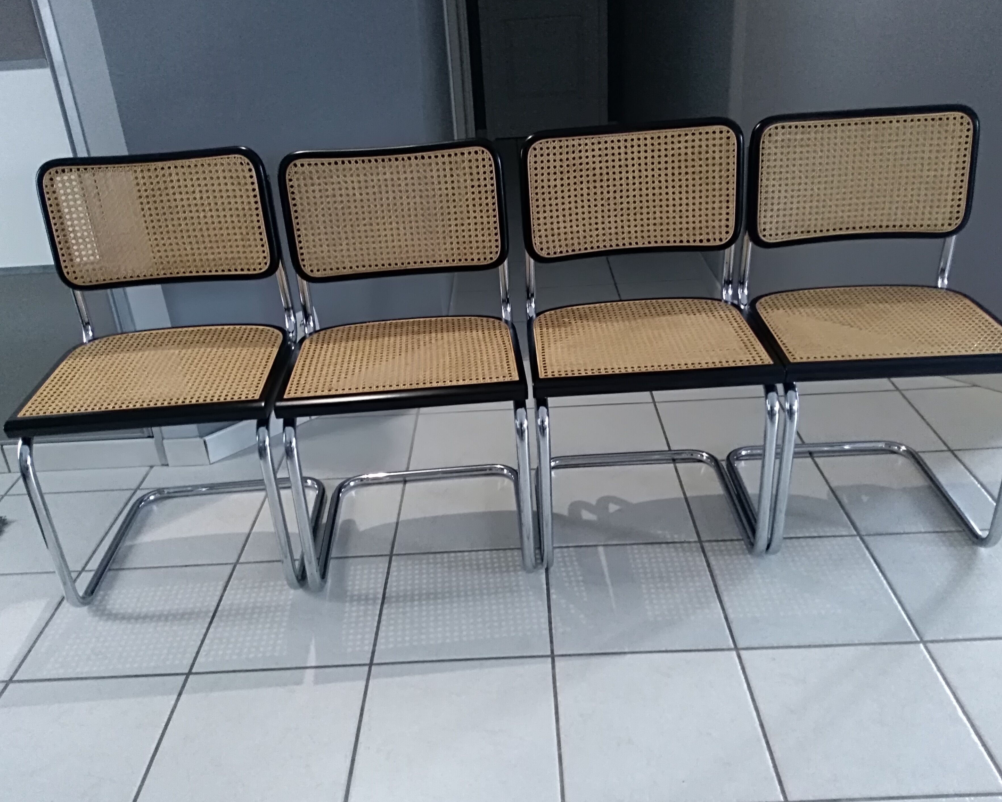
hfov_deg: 58.8
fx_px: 890
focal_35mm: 30
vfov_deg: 48.5
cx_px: 510
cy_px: 415
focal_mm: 3.54
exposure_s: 1/33.3
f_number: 2
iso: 657
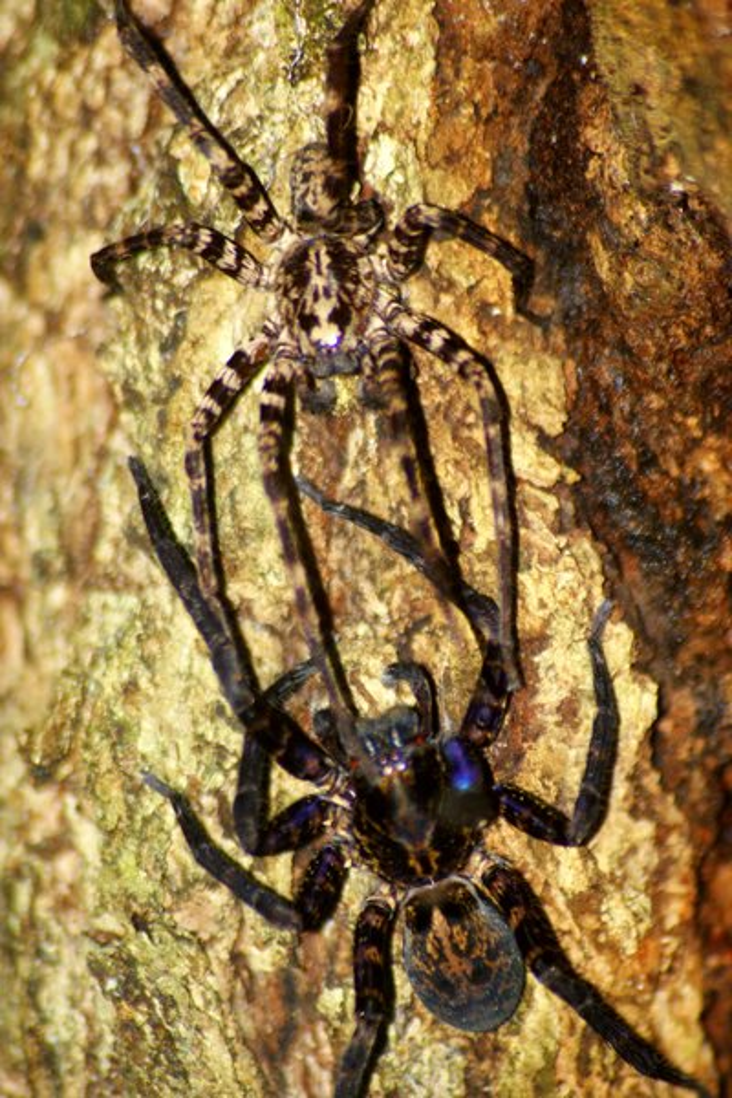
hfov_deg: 3.3
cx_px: 366
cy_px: 549
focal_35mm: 420
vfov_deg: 4.9
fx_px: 12809
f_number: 5.6
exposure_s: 1/125
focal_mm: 280
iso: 400
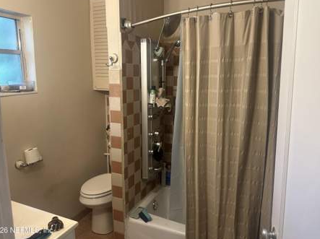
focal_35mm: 26
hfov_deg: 67.4
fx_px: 240
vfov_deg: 52.9
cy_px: 112
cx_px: 159
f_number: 1.78
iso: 160
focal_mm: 6.86
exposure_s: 1/120
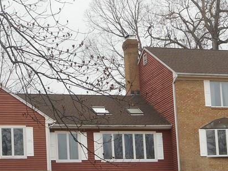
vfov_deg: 10.0
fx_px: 975
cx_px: 159
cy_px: 141
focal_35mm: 148
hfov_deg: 13.3
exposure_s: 1/60
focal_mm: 10.5
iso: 80
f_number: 5.1
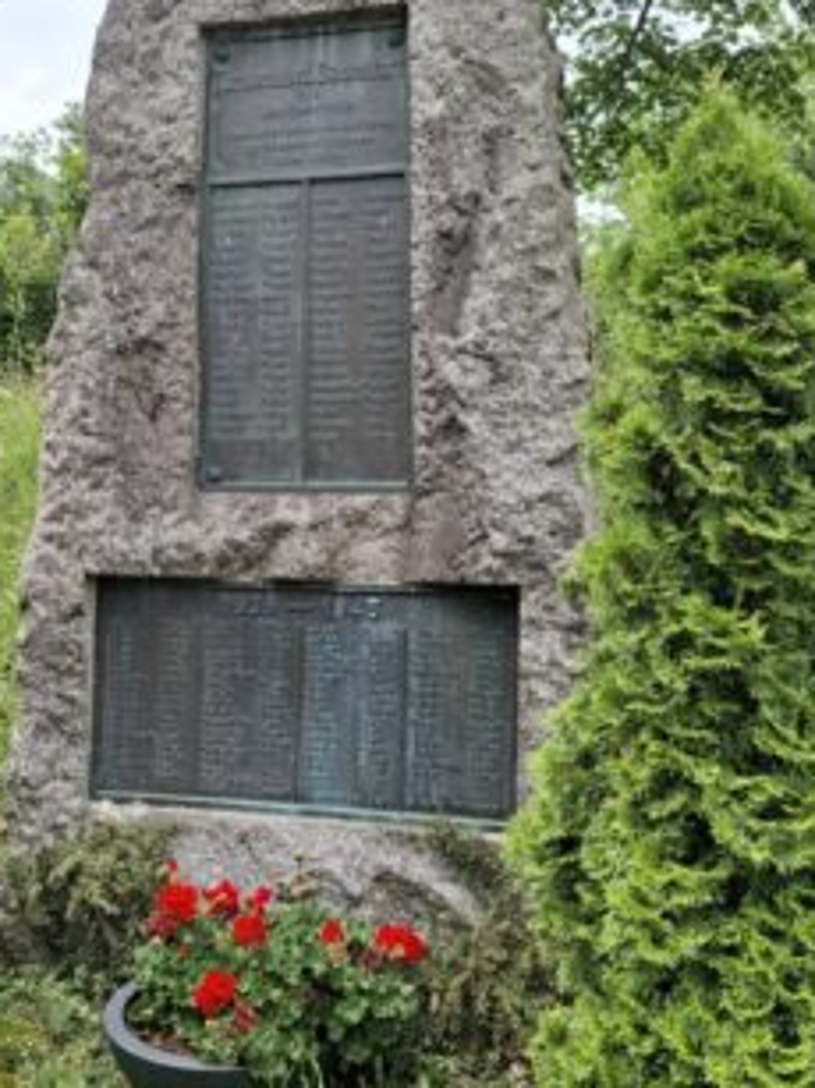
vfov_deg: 51.3
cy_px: 578
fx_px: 1131
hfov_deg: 39.6
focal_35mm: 36
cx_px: 361
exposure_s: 1/591
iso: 50
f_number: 1.8
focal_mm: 5.54
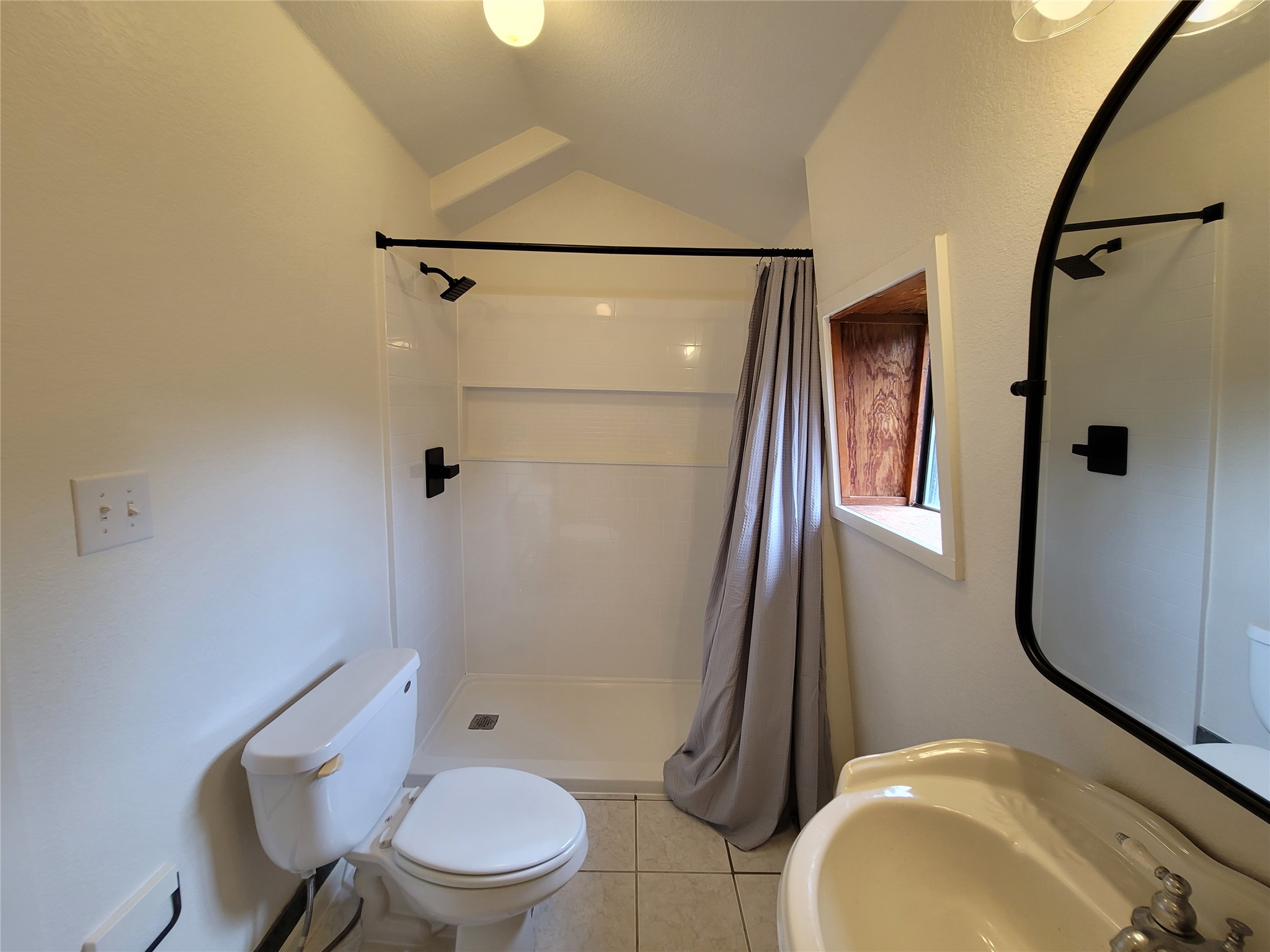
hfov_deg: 106.2
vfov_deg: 89.9
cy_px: 476
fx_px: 477
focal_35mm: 13
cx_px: 635
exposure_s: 1/60
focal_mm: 2.2
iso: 80
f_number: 2.2
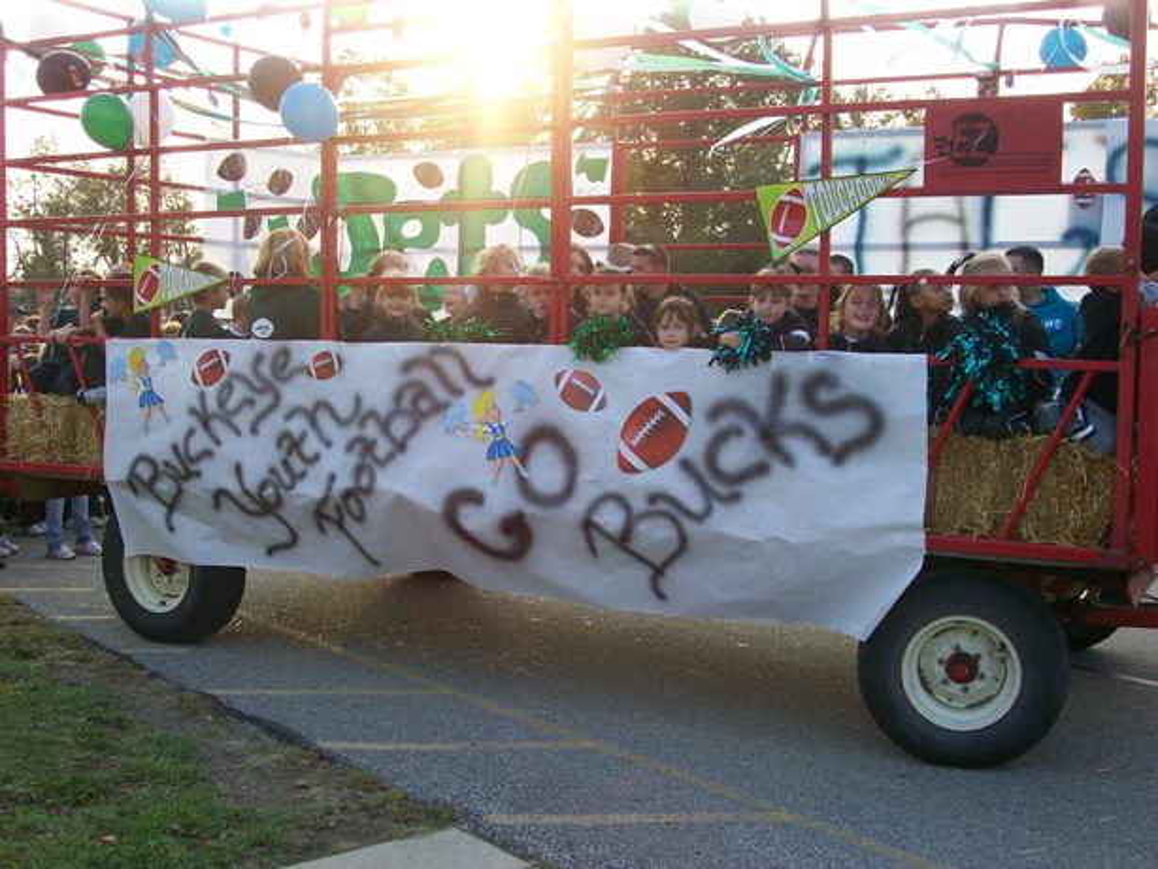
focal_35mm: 42
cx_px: 579
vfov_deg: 34.4
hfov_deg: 44.8
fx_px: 1406
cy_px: 434
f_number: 3.2
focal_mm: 7.1
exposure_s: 1/220
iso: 80
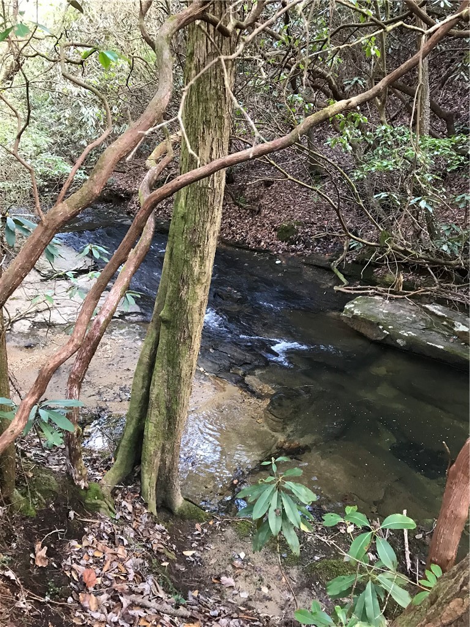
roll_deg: +5.2
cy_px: 314
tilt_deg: -16.6
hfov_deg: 49.7
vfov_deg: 63.4
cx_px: 235
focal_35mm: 28
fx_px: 507
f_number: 1.8
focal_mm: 3.99
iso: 64
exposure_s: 1/15
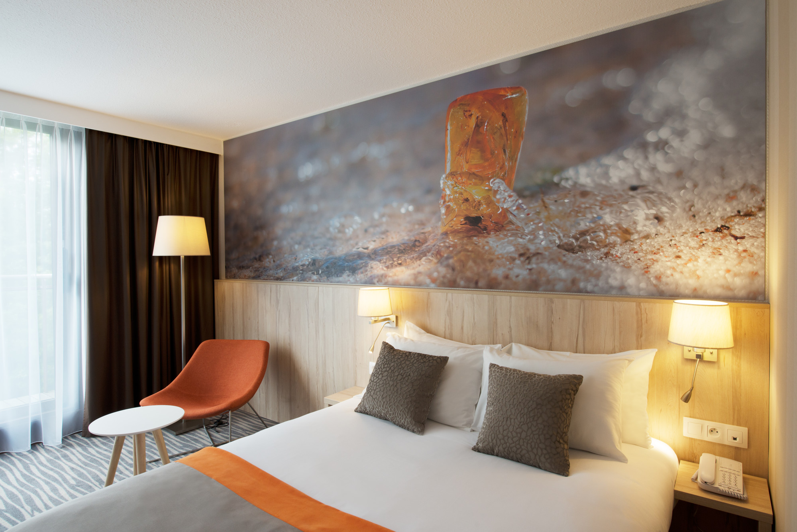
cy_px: 266
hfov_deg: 84.0
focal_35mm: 20
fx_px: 443
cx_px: 398
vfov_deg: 62.0
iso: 200
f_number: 11
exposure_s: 1/20
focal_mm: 20
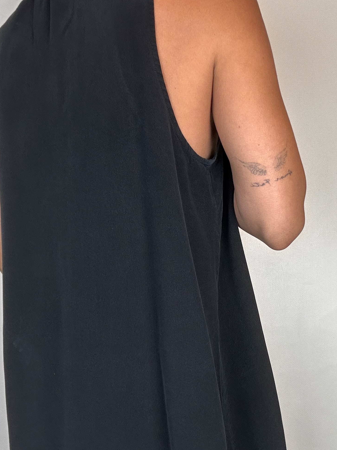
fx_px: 584
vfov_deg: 41.9
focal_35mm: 45
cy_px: 263
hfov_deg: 32.2
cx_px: 150
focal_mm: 2.69
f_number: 1.9
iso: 64
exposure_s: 1/100
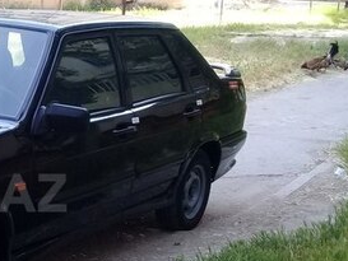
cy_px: 193
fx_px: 754
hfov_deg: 23.8
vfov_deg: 19.5
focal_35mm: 75
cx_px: -64
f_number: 2.2
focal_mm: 3.3
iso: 50
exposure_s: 1/131
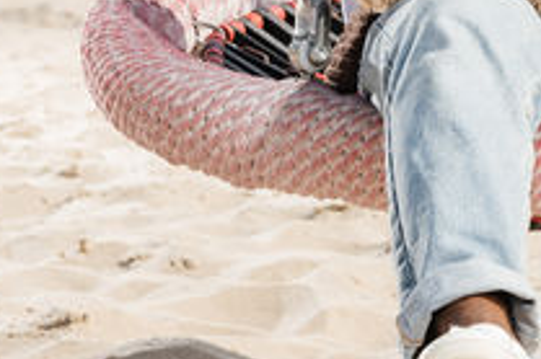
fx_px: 7057
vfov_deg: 2.9
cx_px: 912
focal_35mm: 470
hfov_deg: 4.4
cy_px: -151
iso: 100
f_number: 8
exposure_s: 1/250
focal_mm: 116
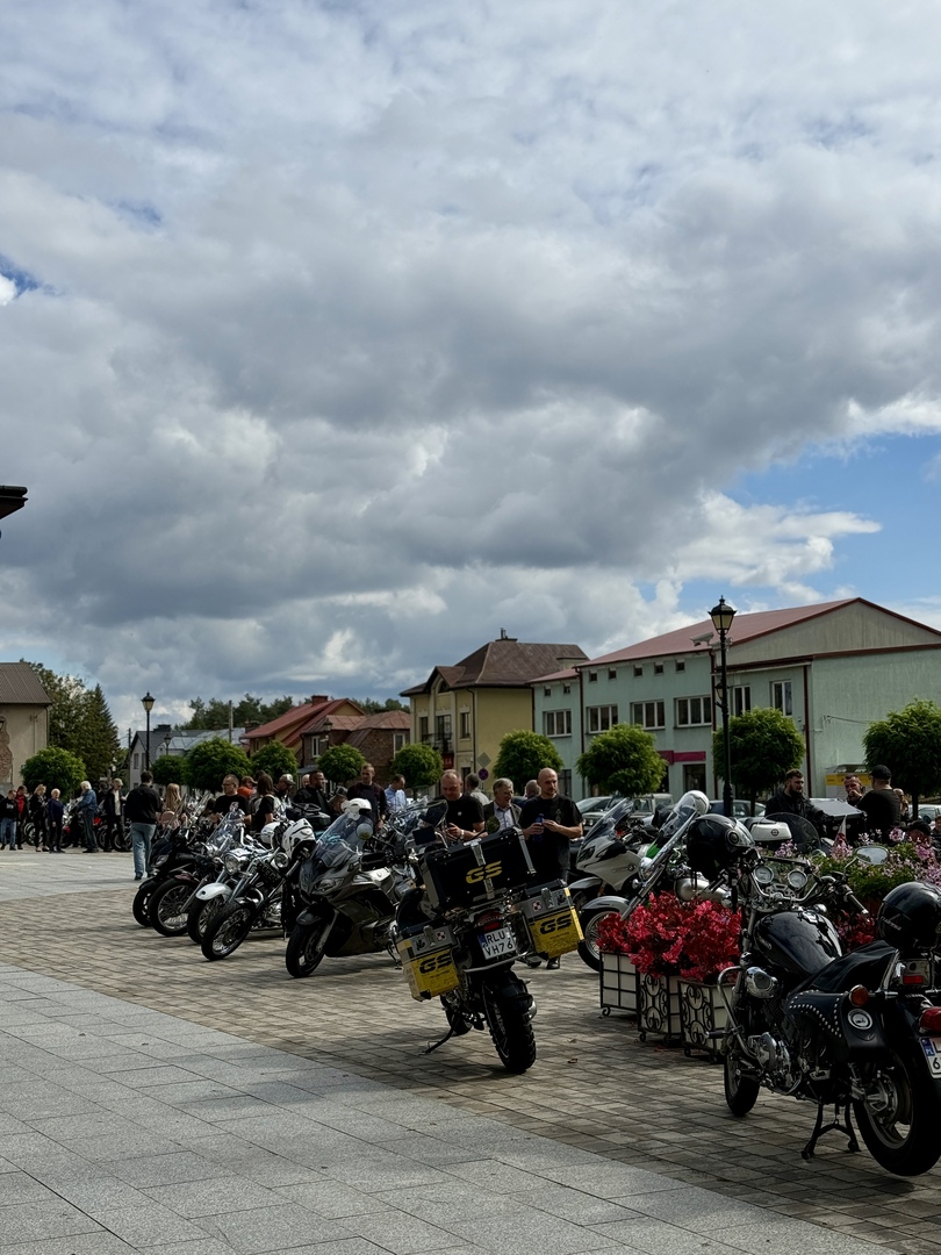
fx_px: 1740
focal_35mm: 48
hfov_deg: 30.3
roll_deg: +0.7
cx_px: 470
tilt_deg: +6.0
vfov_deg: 39.7
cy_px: 628
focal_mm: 6.76
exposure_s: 1/7143
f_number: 1.78
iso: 100
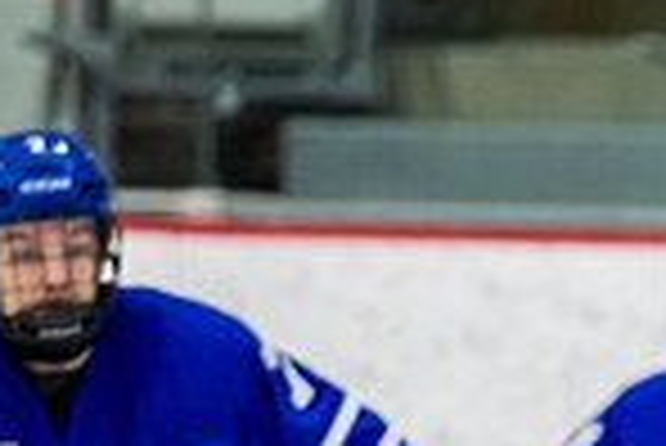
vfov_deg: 1.2
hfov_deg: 1.8
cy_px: 974
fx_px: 20703
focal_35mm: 1118
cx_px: 1297
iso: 1600
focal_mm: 200
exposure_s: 1/800
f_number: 3.2
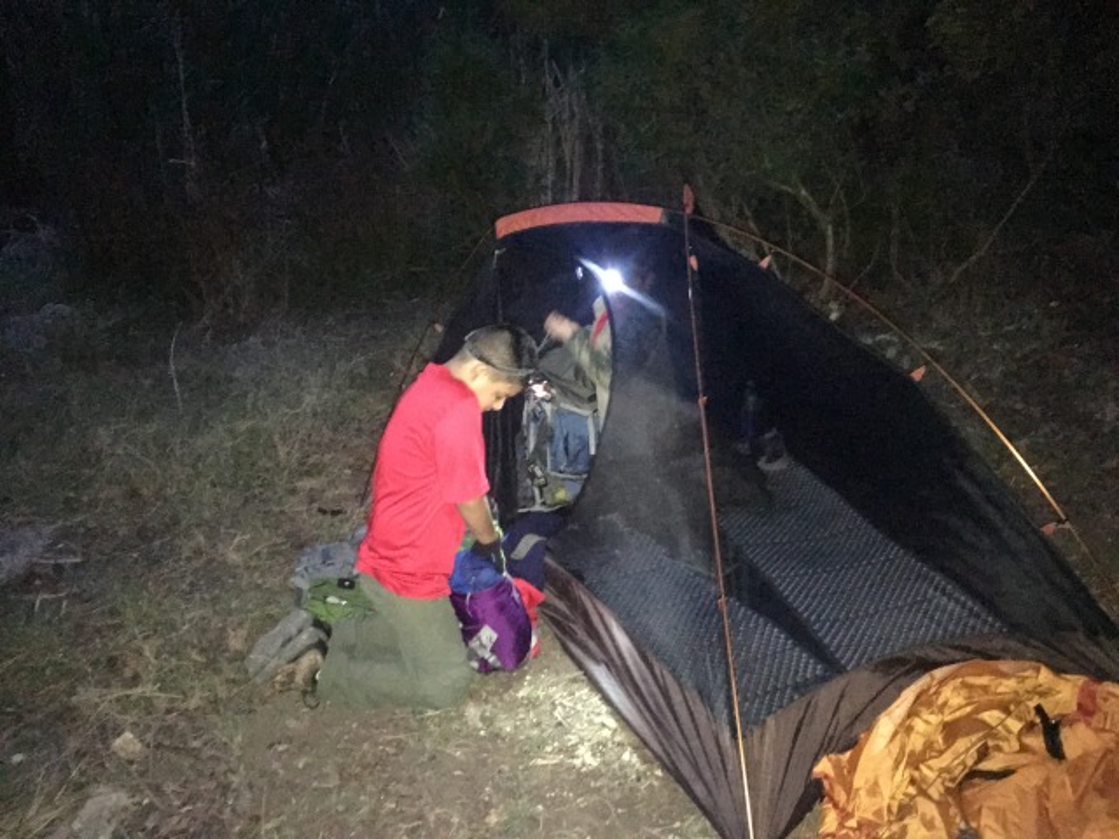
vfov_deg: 48.2
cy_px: 420
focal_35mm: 29
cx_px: 560
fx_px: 937
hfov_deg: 61.7
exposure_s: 1/16
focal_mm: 4.15
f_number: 2.2
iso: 1600
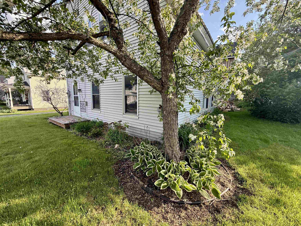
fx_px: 122
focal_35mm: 14
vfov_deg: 85.7
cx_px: 150
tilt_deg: -9.0
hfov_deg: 102.1
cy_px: 113
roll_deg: -0.8
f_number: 2.2
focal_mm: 2.22
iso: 50
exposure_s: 1/219
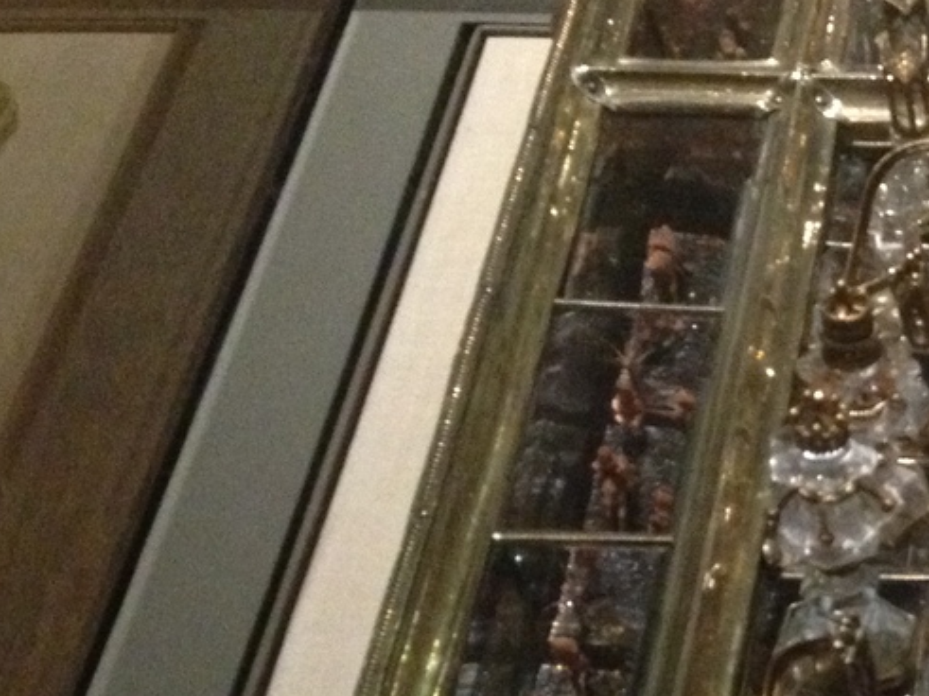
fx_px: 3059
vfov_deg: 12.8
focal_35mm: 114
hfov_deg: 15.7
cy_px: 730
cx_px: 1432
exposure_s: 1/15
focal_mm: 4.28
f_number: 2.4
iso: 400
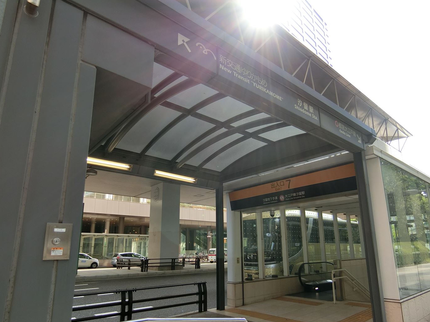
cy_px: 184
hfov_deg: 76.4
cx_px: 221
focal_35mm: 22
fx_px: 273
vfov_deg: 60.8
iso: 80
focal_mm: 4.06
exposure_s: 1/250
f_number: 2.7
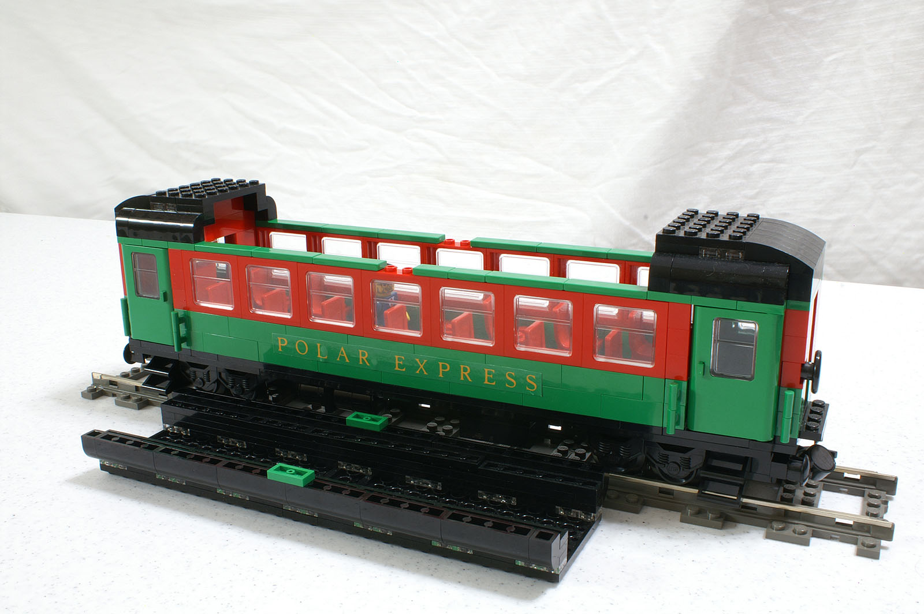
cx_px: 462
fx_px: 923
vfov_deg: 36.8
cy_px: 307
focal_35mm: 36
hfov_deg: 53.2
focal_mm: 24
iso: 100
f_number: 25
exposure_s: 8
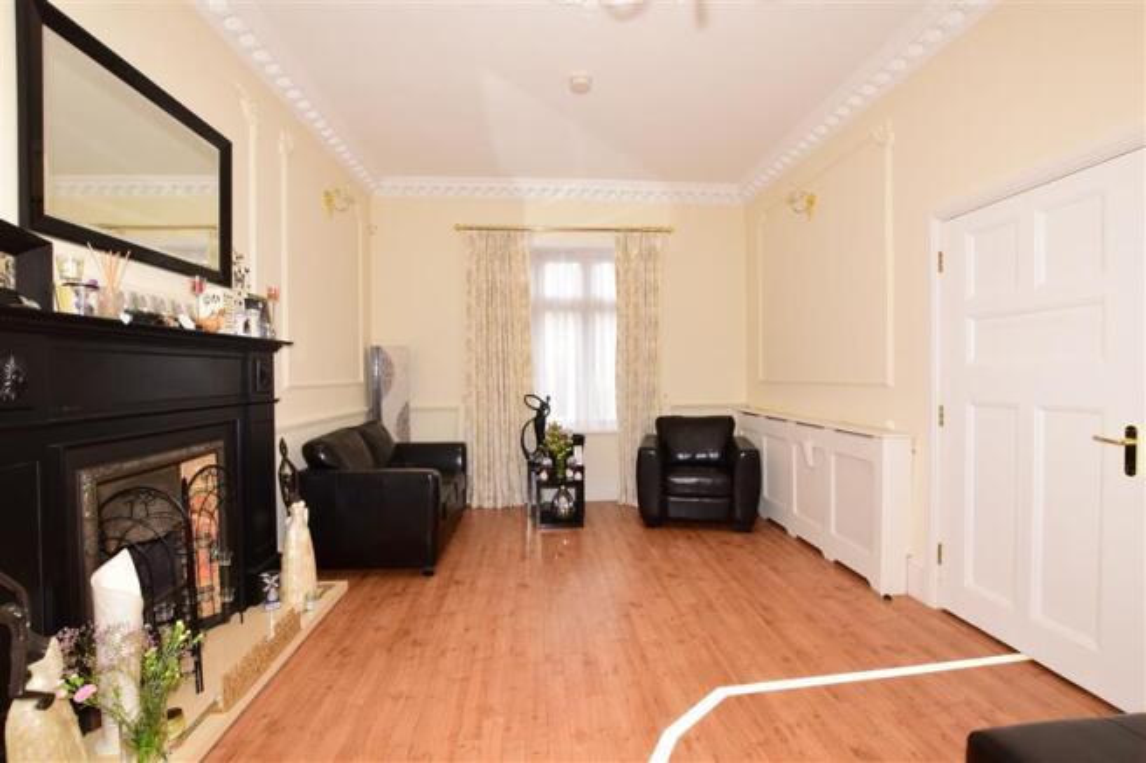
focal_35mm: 15
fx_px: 477
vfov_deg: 77.3
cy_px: 382
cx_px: 573
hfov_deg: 100.4
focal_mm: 10
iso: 500
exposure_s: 1/20
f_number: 16
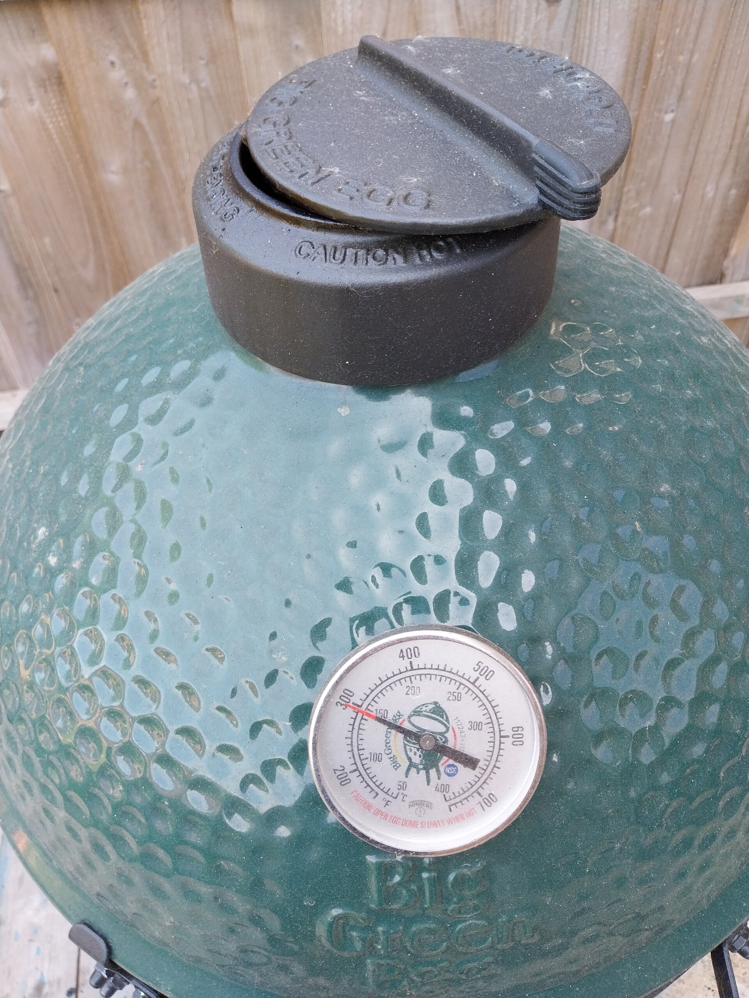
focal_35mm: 26
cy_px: 499
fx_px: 750
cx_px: 374
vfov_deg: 67.3
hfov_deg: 53.1
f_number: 1.8
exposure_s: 1/100
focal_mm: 4
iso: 50
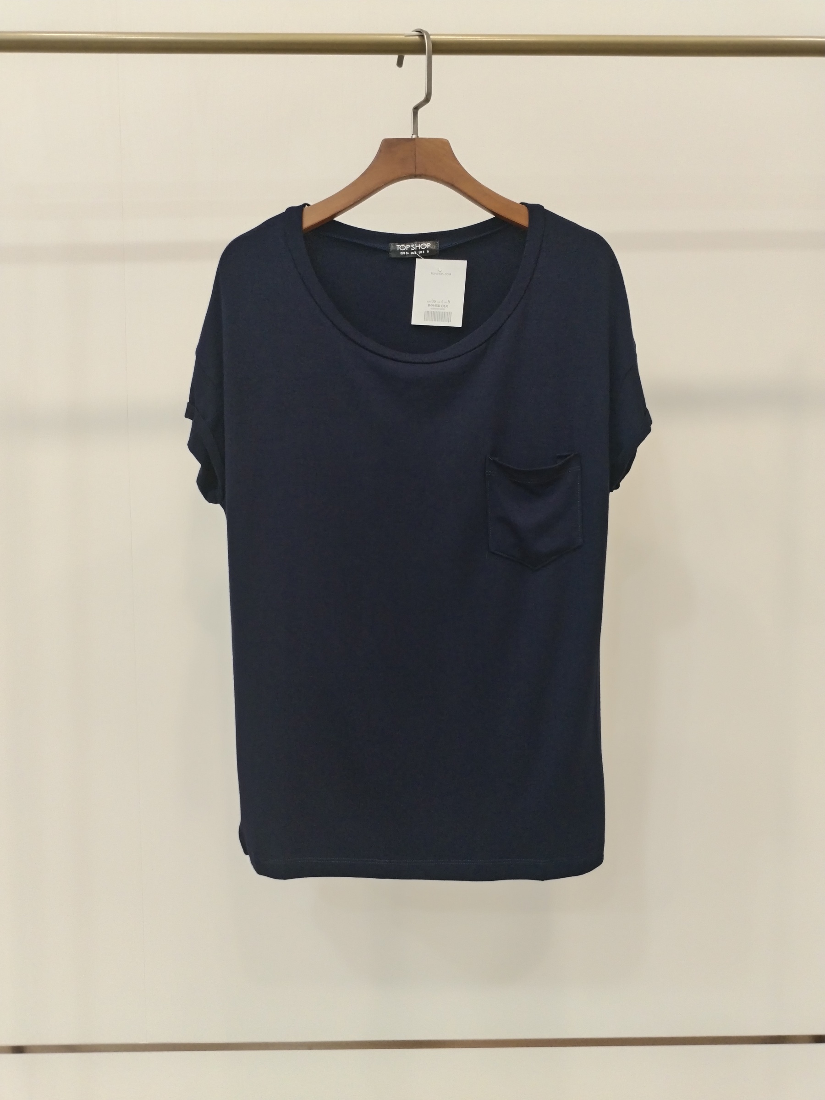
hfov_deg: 48.2
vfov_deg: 61.7
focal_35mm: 29
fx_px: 922
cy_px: 550
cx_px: 412
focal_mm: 4.75
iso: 369
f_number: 1.8
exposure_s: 1/40
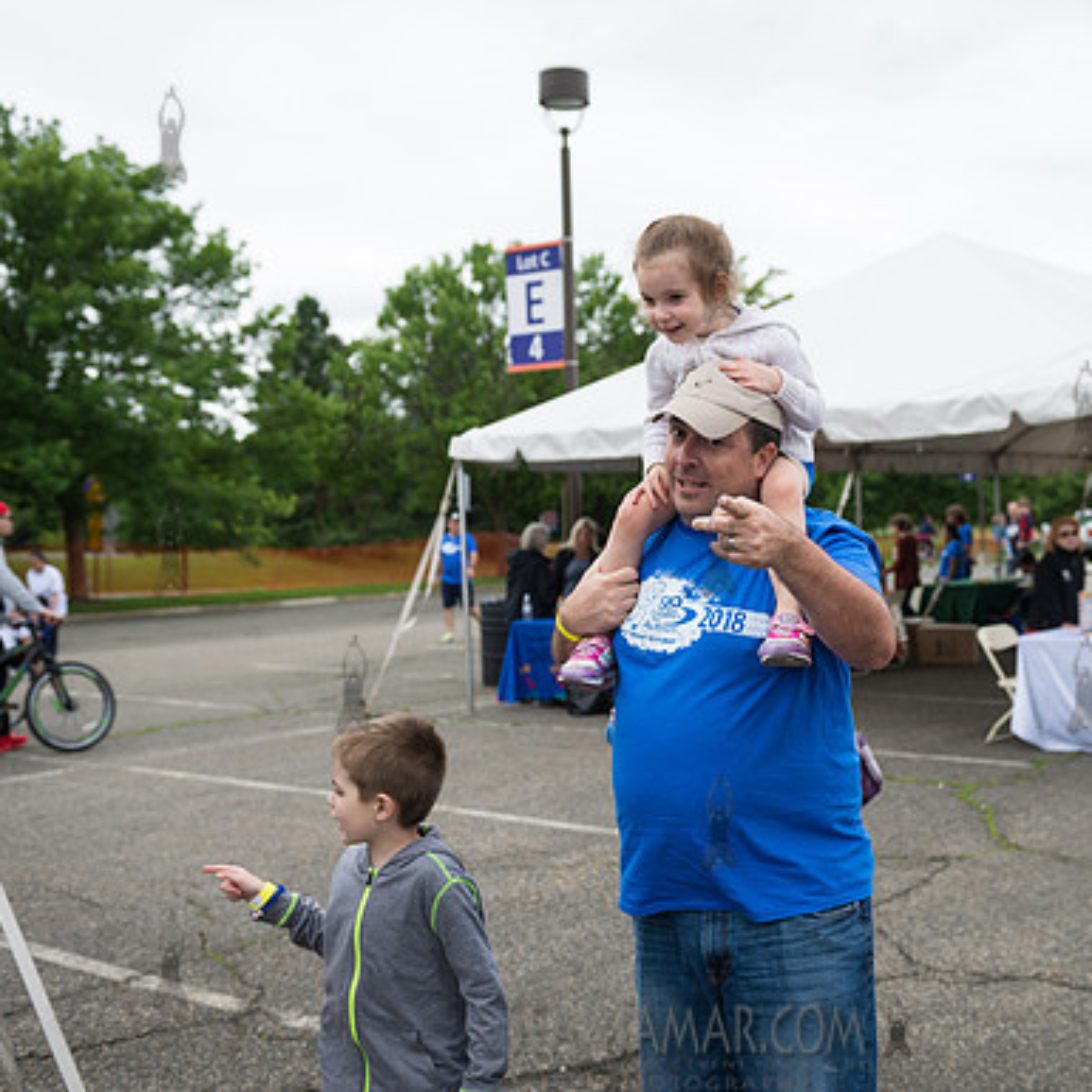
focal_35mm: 41
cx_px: 718
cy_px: 546
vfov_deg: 40.9
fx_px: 1463
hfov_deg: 40.5
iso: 200
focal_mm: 32
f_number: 3.5
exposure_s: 1/1000
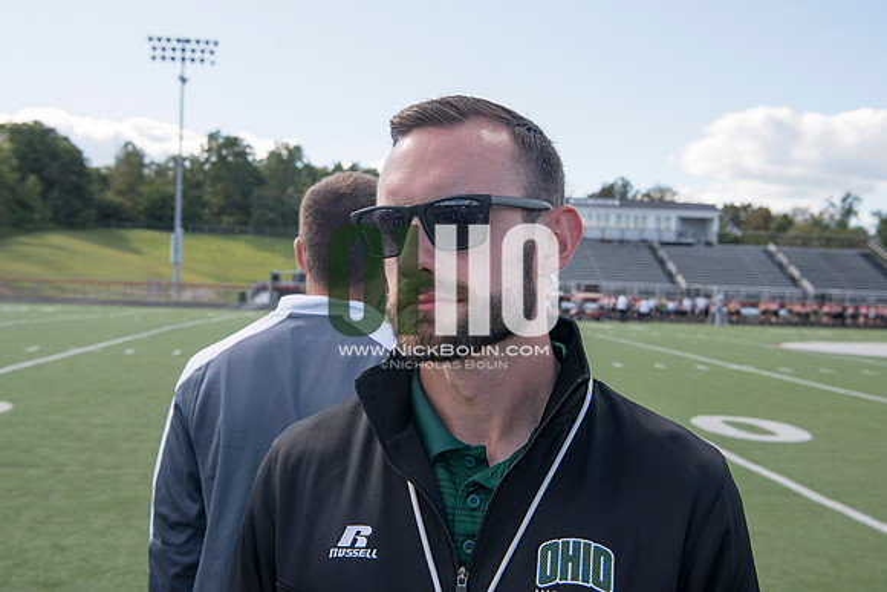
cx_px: 444
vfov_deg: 33.4
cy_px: 296
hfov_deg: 48.4
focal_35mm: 40
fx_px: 986
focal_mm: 40
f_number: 8
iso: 400
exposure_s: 1/640
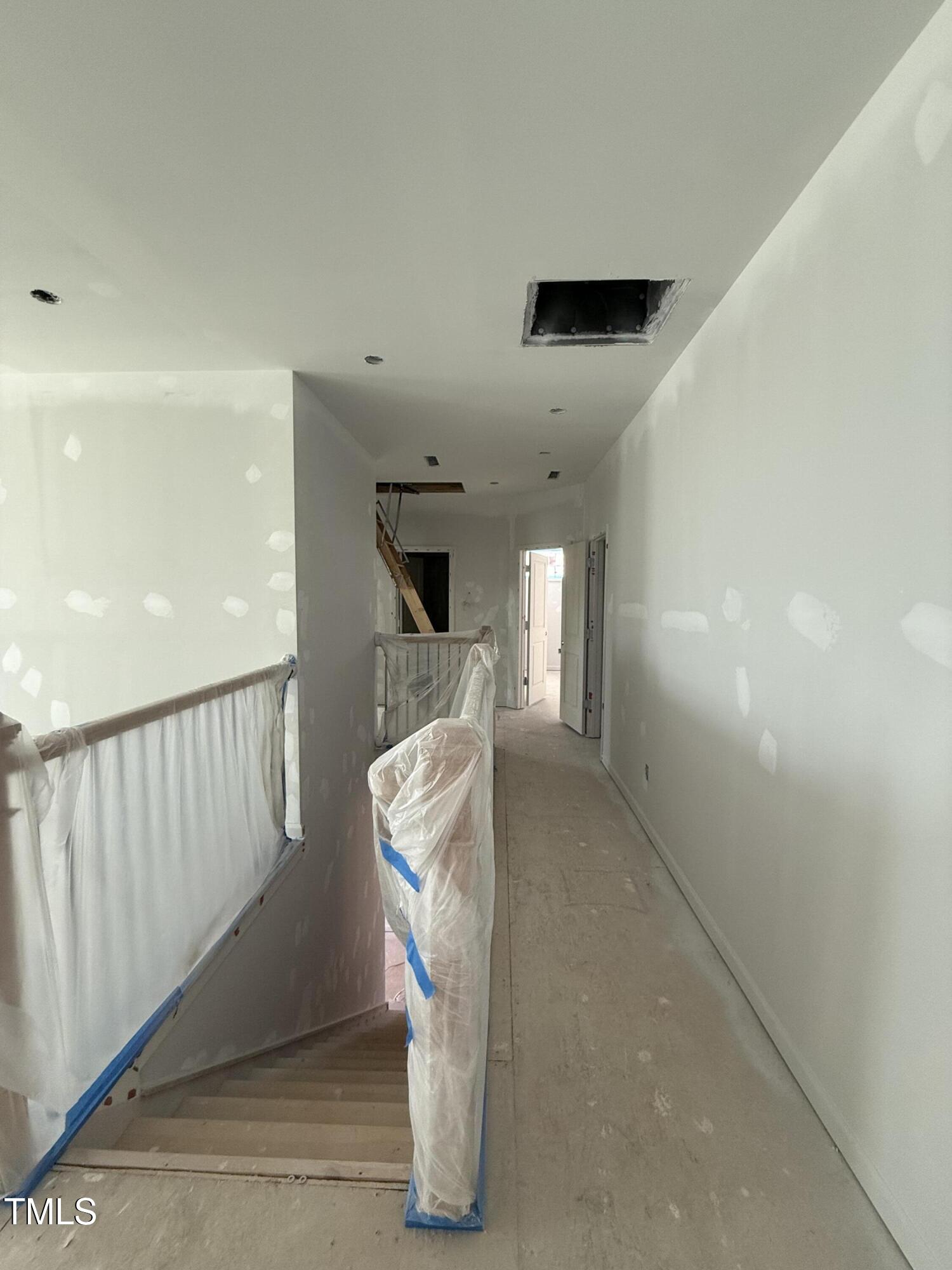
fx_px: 513
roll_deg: -1.1
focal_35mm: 14
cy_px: 635
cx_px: 476
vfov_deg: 102.1
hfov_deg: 85.7
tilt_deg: -4.2
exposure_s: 1/99
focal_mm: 2.22
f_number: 2.2
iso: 250
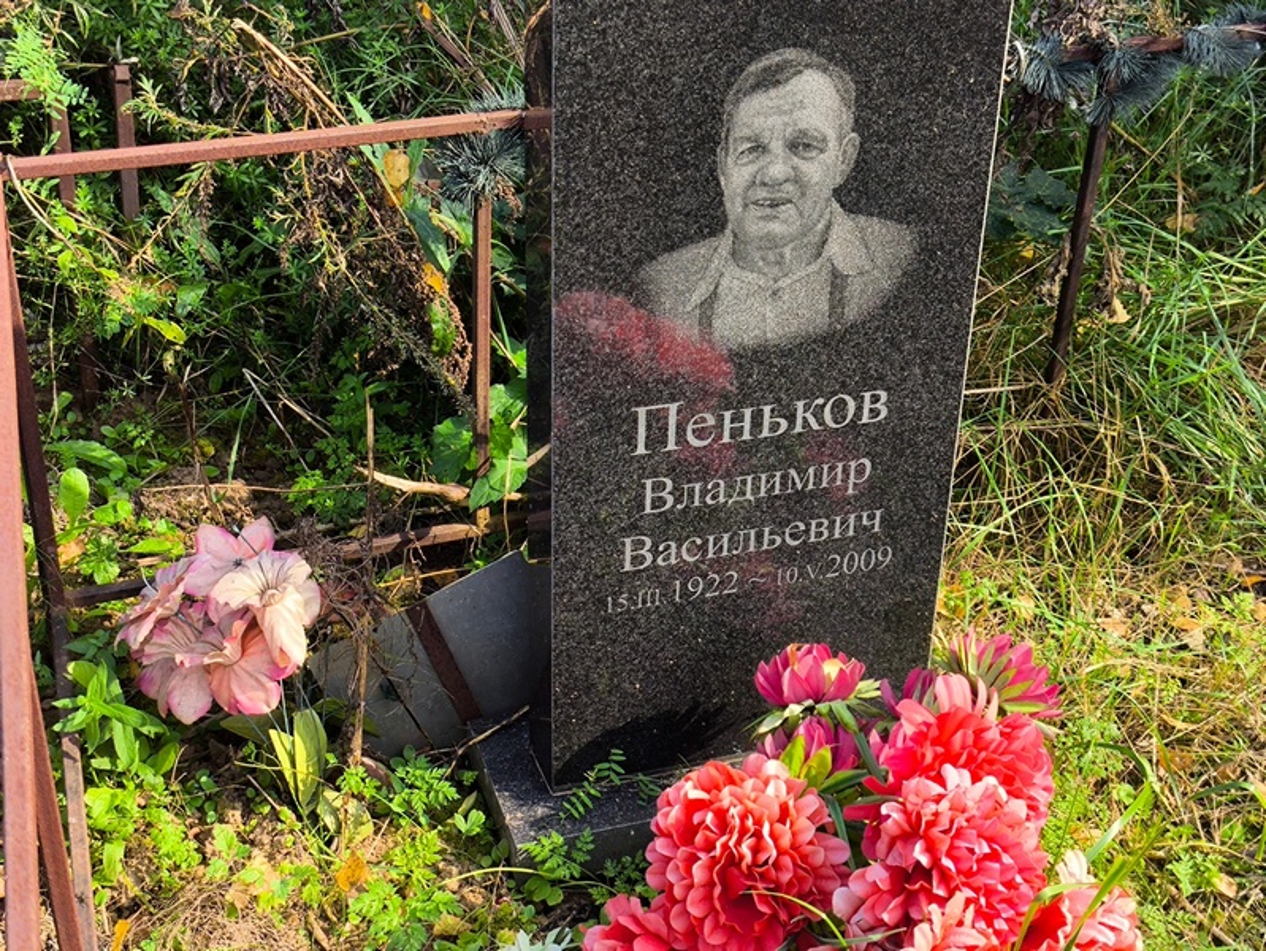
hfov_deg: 38.2
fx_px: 1829
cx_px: 633
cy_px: 476
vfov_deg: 29.1
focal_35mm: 50
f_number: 1.7
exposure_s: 1/569
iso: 50
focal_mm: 4.71
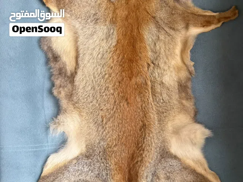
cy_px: 91
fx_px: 168
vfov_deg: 56.8
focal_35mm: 24
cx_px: 122
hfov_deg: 71.6
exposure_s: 1/60
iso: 250
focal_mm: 6.76
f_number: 1.78
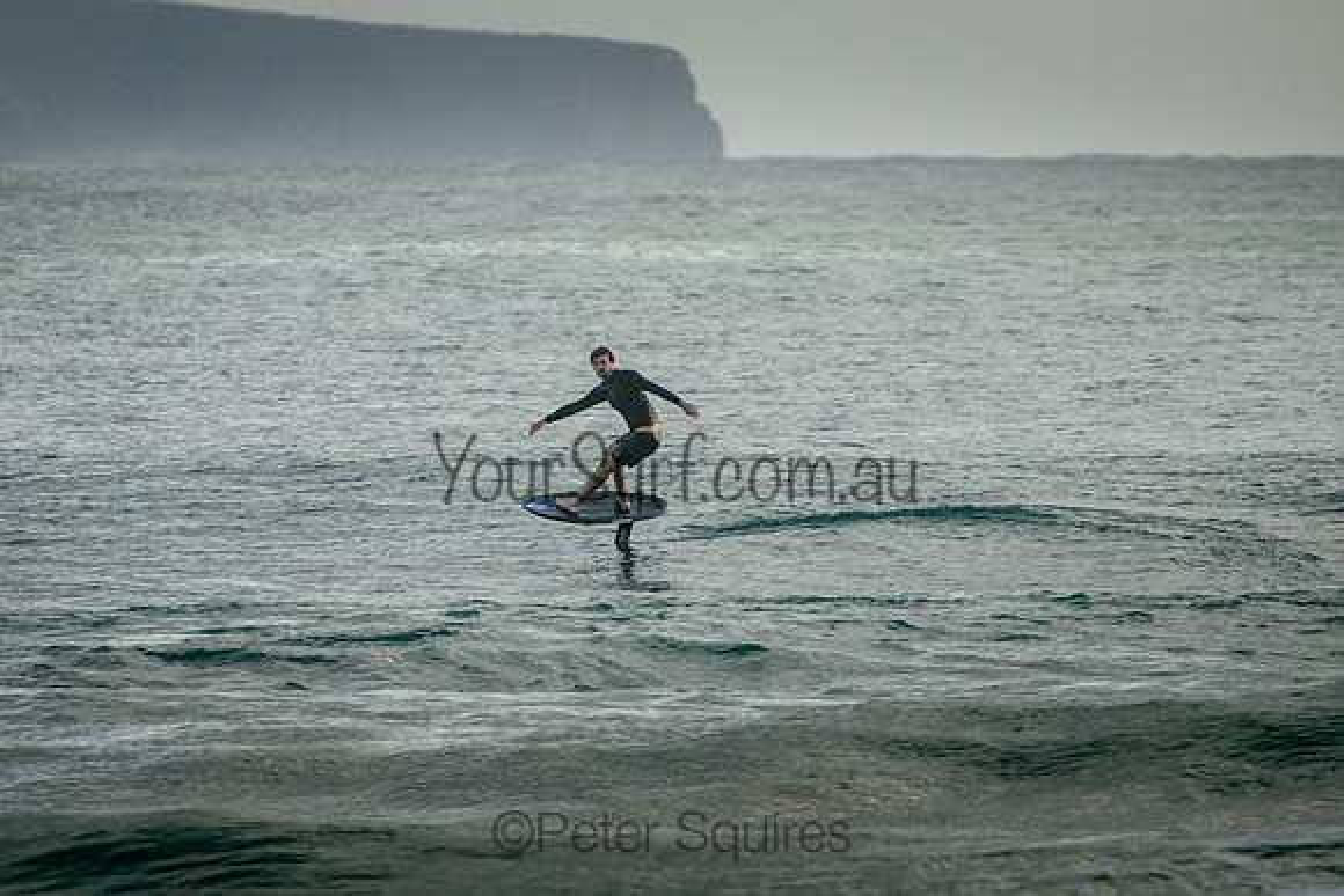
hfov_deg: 3.7
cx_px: 601
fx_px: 20540
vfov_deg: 2.5
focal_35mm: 550
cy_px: 469
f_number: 5.6
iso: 1400
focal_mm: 400
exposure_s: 1/3200
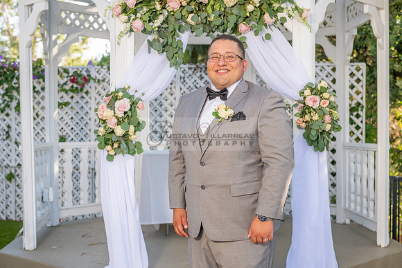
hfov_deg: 35.6
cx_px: 201
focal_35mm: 56
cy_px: 134
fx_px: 625
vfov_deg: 24.2
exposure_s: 1/200
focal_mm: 56
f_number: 4.5
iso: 250
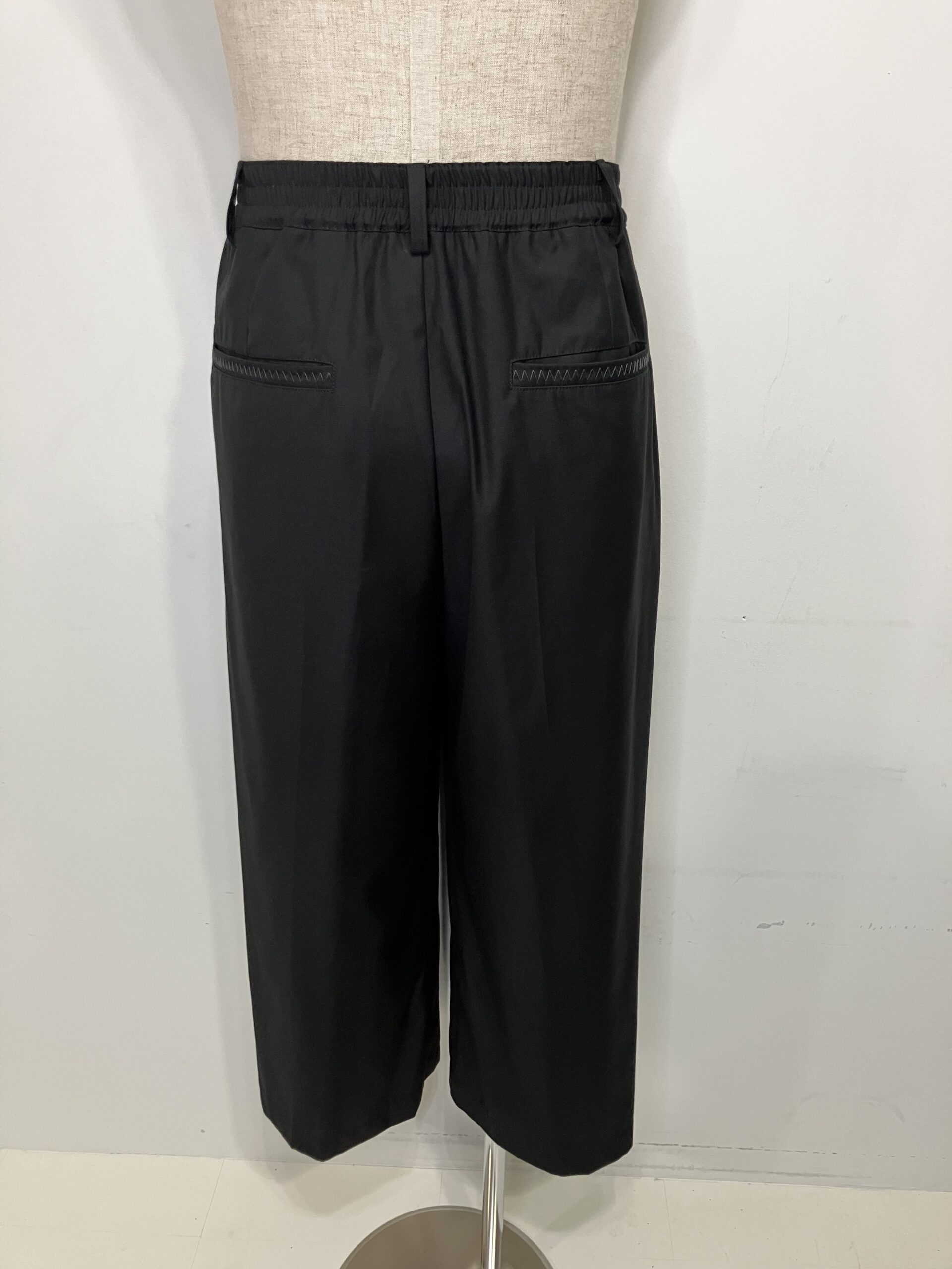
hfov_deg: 49.7
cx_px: 476
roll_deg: -0.7
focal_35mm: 28
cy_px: 634
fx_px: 1027
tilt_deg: -25.0
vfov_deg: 63.4
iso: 160
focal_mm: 3.99
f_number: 1.8
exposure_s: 1/50
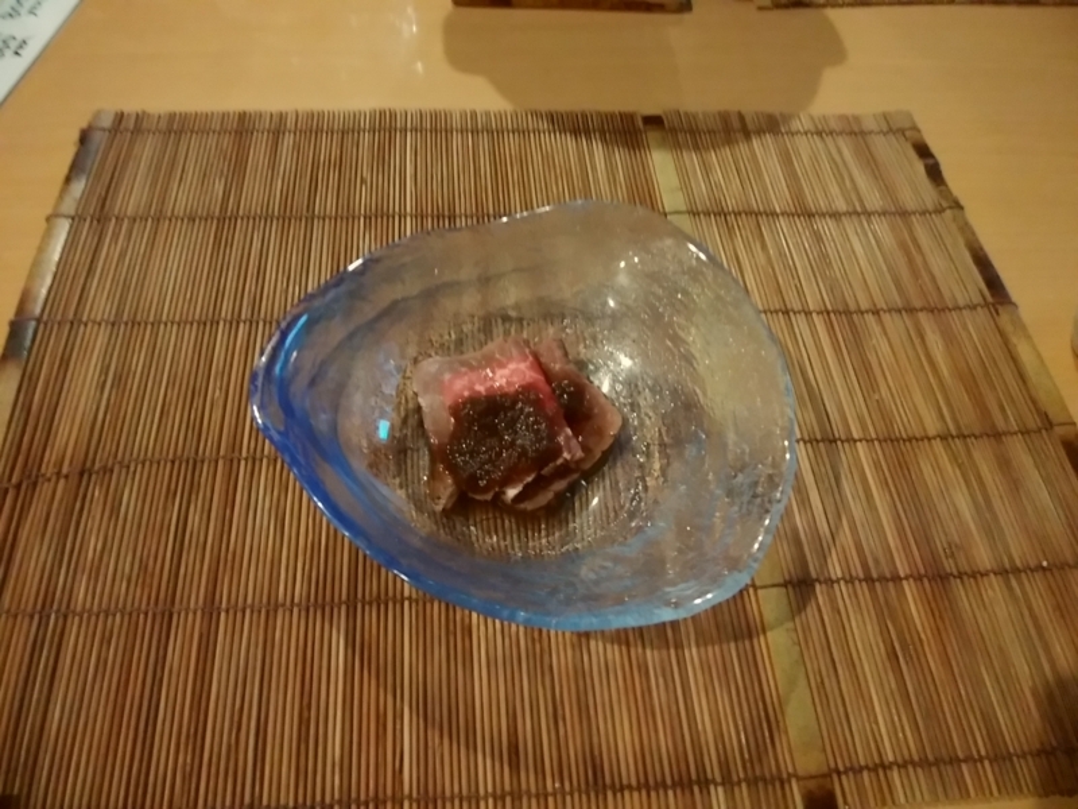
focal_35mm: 22
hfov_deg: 76.4
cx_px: 539
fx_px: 685
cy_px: 404
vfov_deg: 61.1
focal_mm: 3
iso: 400
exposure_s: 1/24
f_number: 2
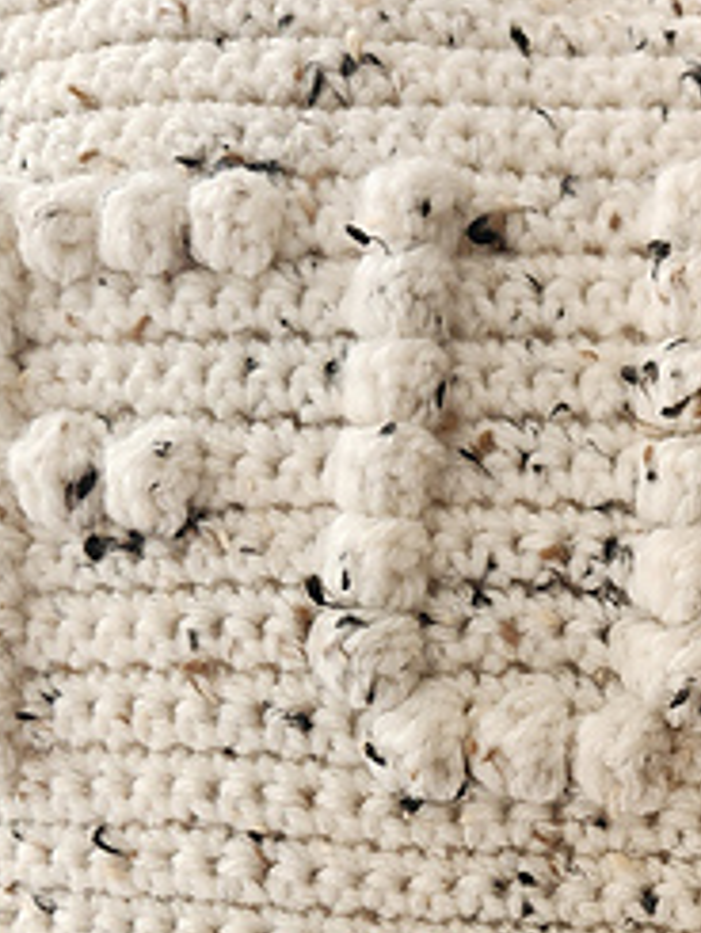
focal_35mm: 60
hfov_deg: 23.4
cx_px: 699
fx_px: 1619
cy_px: 956
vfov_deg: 29.8
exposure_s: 1/120
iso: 250
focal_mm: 5.4
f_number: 1.8
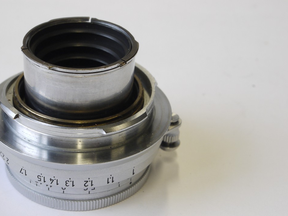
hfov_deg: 24.1
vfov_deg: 18.2
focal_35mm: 81
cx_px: 111
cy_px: 124
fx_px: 674
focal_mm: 32
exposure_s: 1/20
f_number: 11
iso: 400
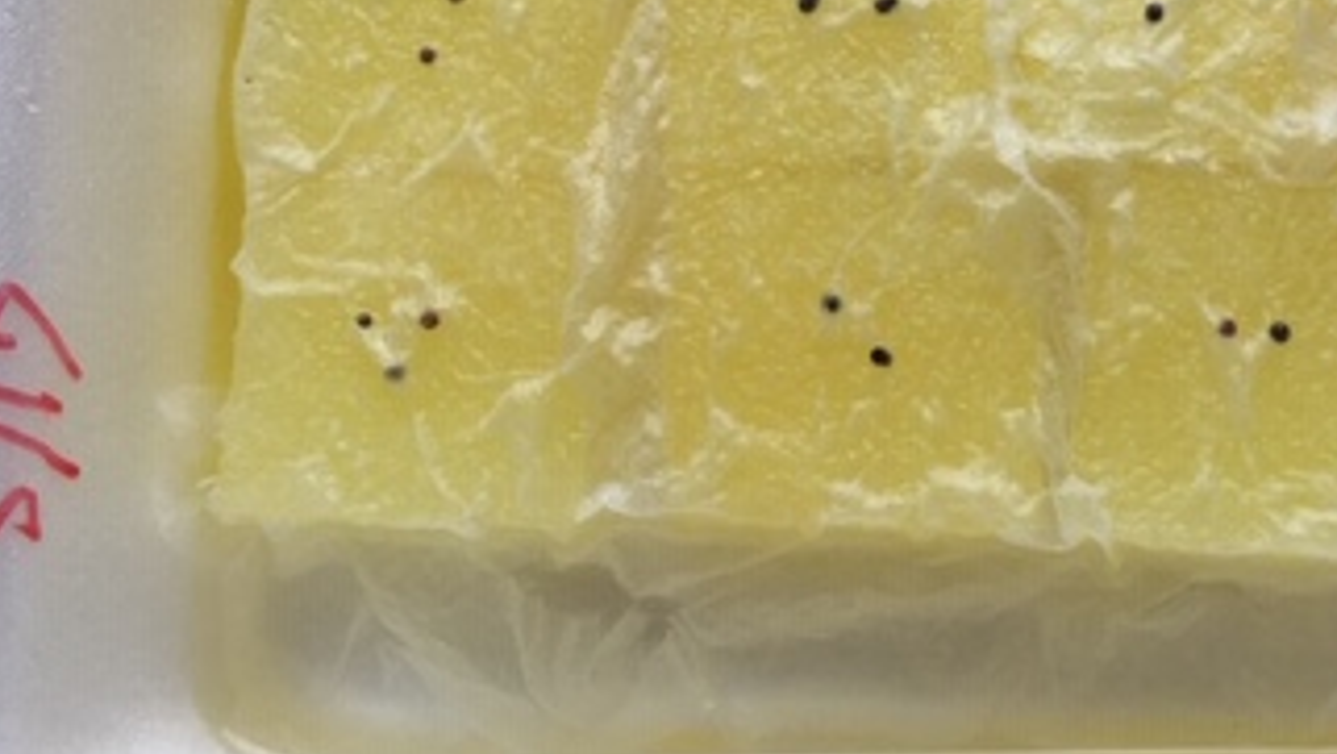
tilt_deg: -80.1
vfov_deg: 19.0
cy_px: 175
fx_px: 2235
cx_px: 1062
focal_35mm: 63
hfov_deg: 32.4
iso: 25
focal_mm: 4.15
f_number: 2.2
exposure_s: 1/582
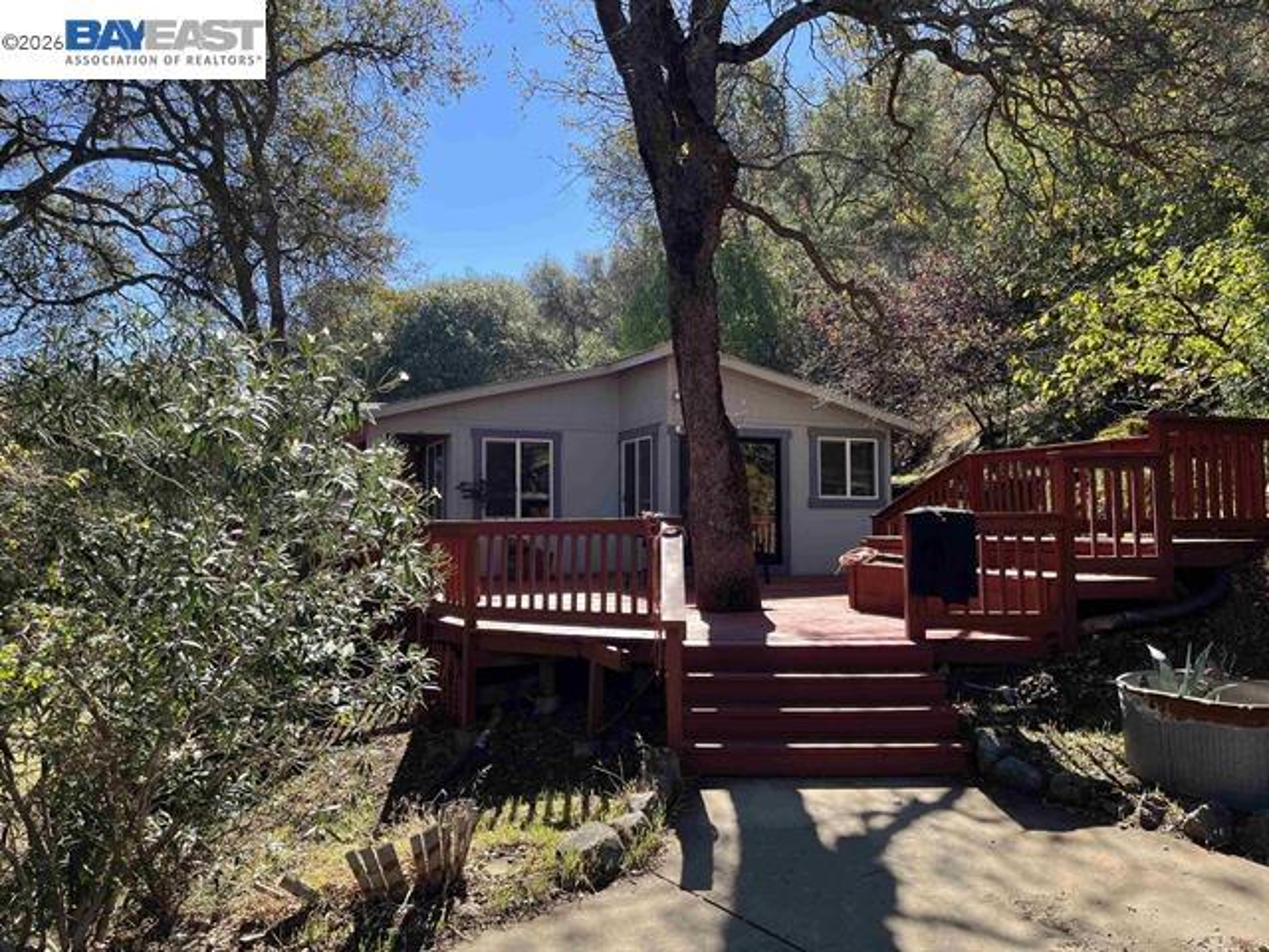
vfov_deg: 53.1
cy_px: 476
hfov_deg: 67.3
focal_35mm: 26
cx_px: 634
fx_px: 953
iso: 50
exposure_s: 1/864
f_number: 1.6
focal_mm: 5.1
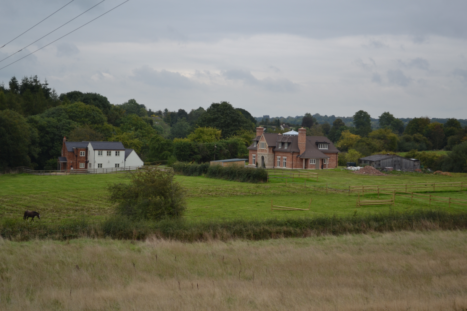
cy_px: 156
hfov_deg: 24.6
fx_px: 1070
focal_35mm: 82
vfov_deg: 16.6
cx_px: 234
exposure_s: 1/125
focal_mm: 55
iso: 100
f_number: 5.6
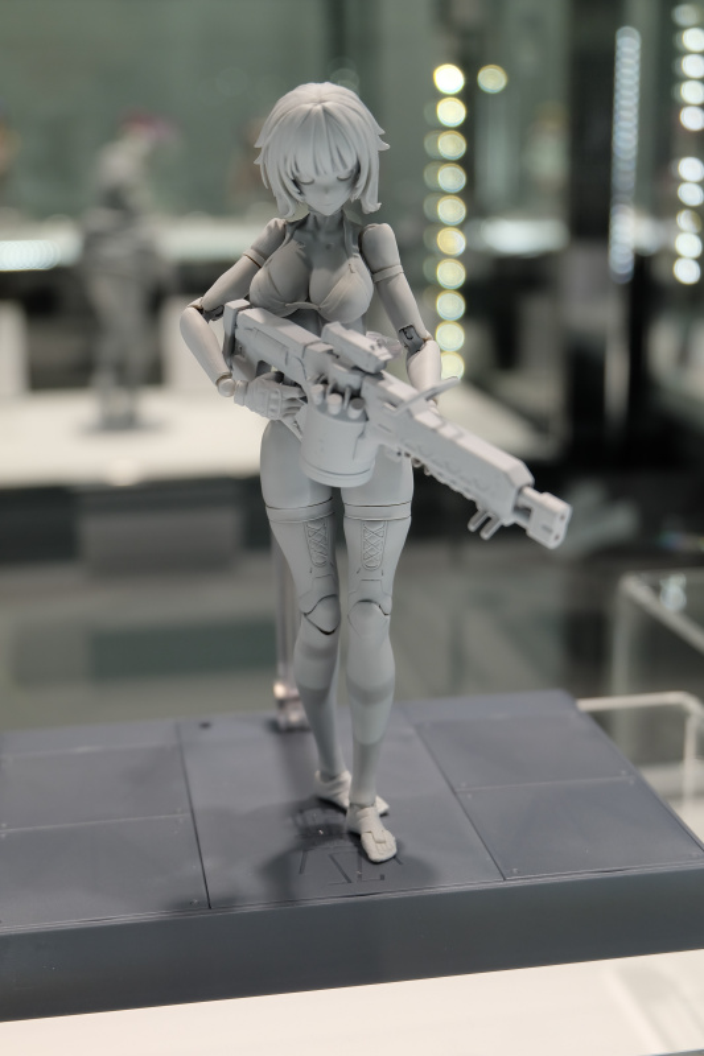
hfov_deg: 26.5
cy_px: 528
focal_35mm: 51
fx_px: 1497
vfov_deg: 38.9
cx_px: 352
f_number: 5
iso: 400
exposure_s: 1/140
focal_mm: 34
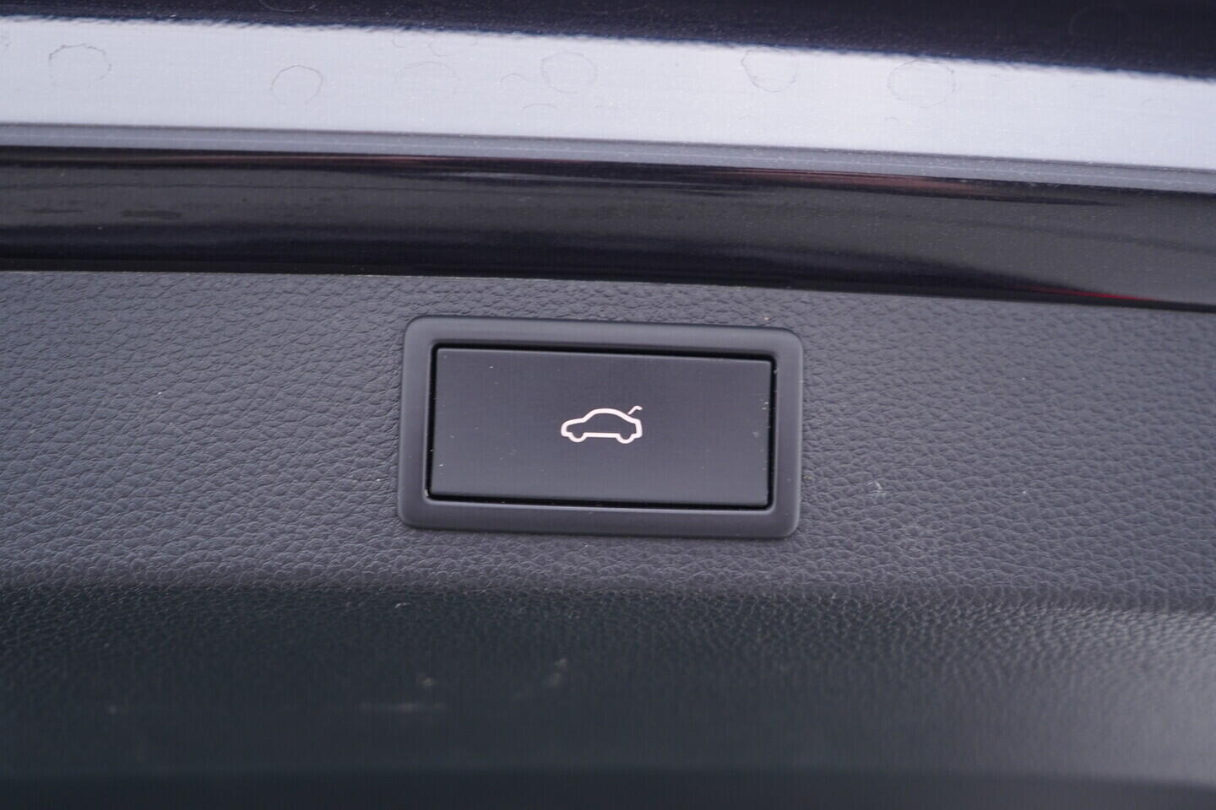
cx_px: 608
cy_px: 405
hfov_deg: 53.1
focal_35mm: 36
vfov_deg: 36.9
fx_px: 1216
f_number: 2.8
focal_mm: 24
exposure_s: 1/40
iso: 250
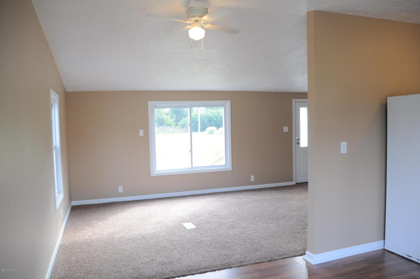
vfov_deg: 47.8
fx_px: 315
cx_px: 210
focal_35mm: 27
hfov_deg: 67.4
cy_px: 140
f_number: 4.5
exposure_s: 1/80
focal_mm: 18
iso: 400
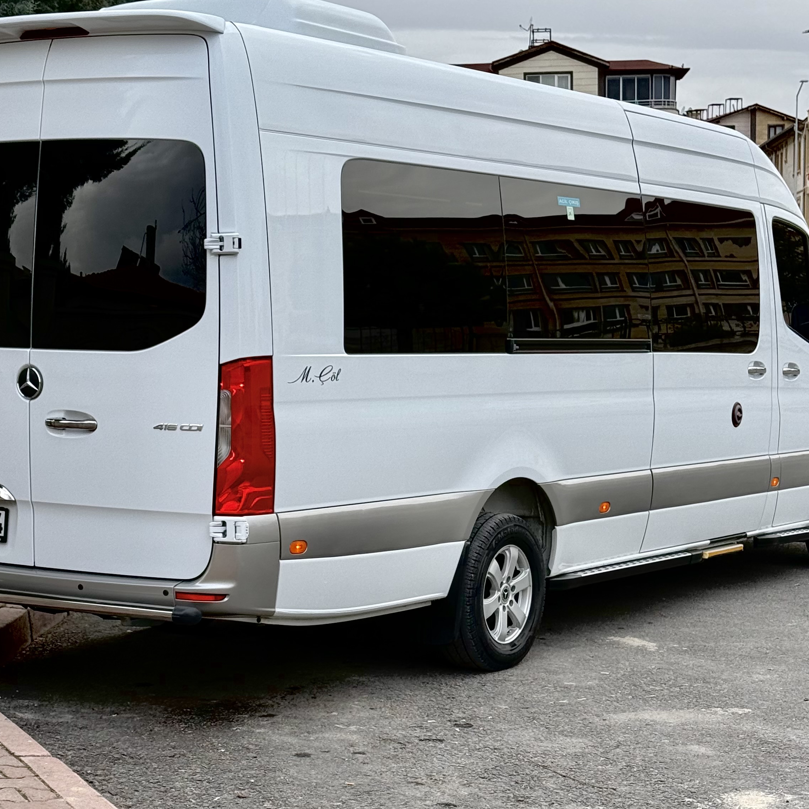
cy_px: 515
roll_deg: +0.2
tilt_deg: -4.9
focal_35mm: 75
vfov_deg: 23.0
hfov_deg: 23.1
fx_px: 1983
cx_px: 389
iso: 64
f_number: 1.78
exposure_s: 1/875
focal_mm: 6.76
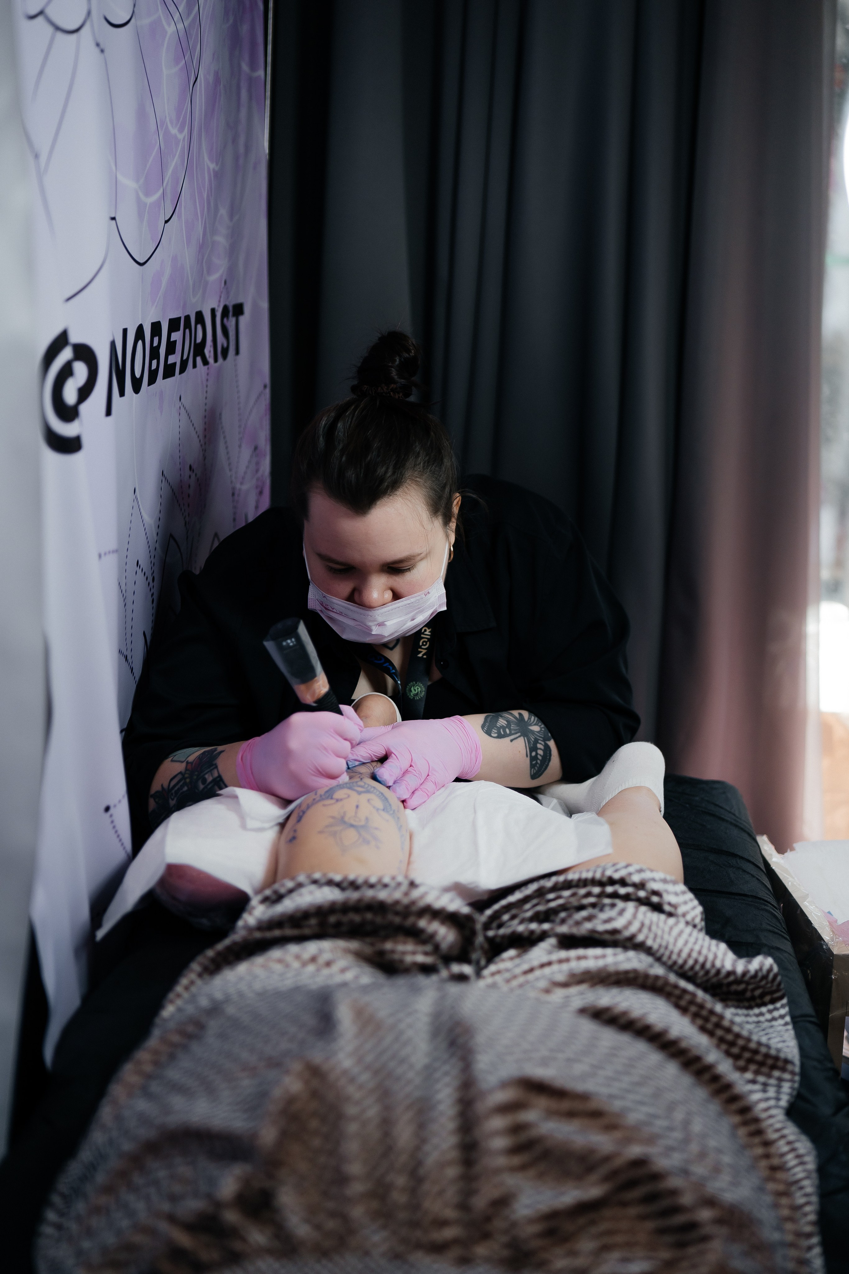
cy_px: 637
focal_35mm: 45
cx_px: 424
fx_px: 1592
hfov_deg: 29.9
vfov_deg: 43.6
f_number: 1.8
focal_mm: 45
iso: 250
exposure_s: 1/250
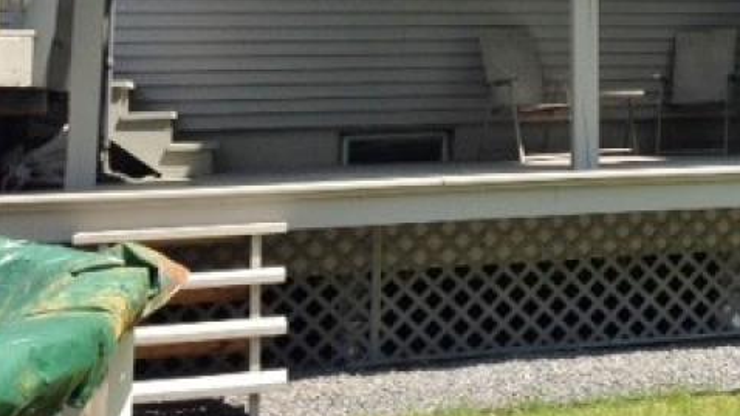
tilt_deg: +7.9
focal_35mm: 77
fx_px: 1511
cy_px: -111
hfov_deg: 25.9
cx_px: 765
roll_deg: +0.6
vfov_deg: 15.0
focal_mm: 4.12
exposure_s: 1/678
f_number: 2.4
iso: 50
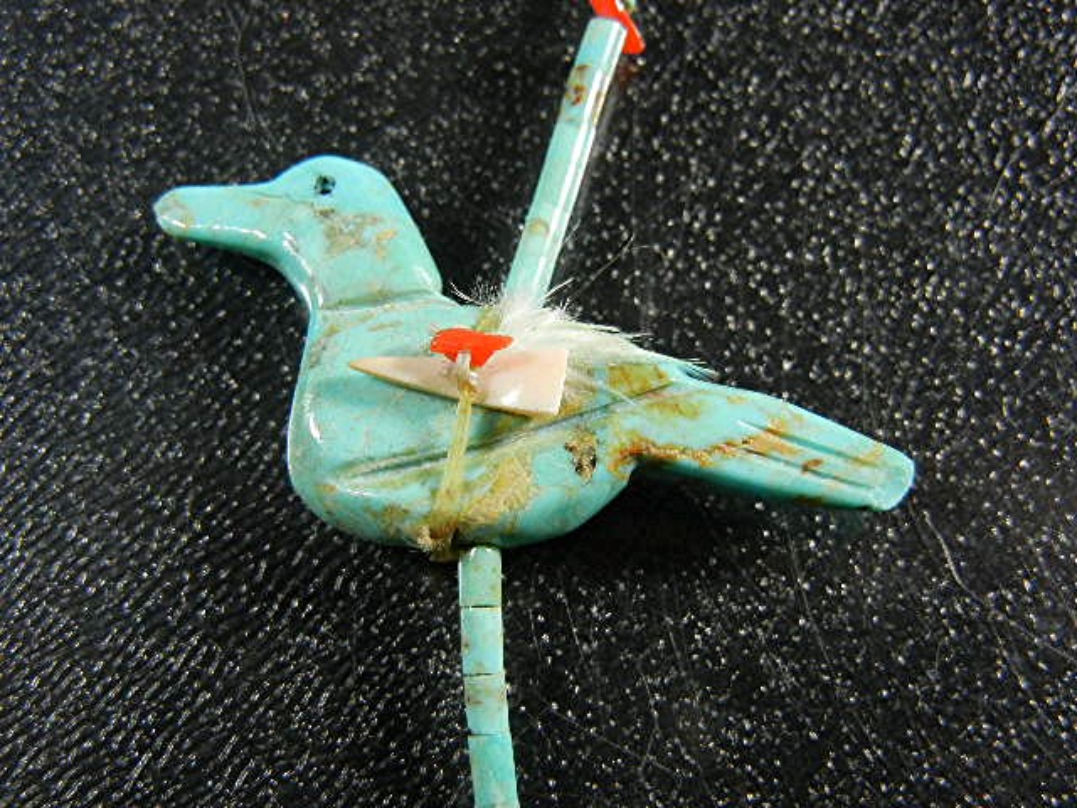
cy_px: 404
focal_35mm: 45
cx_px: 538
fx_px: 1400
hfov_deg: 42.1
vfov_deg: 32.2
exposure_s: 1/28.5
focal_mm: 8.1
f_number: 3.8
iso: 400
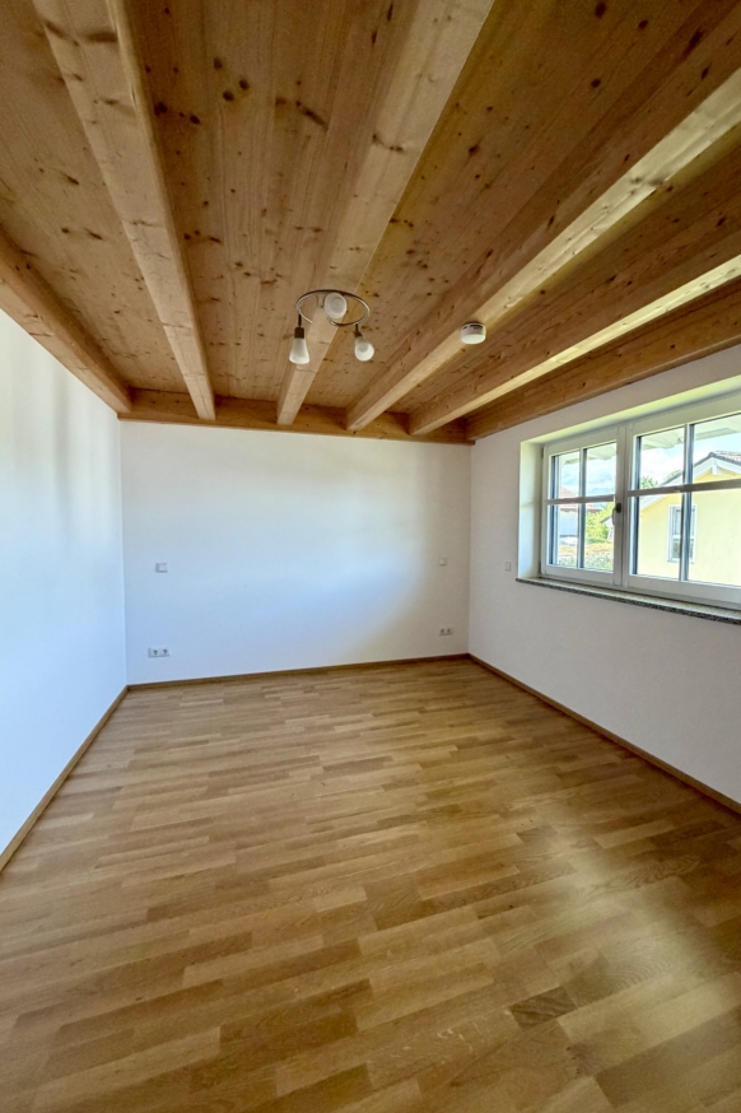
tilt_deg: -3.3
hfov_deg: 77.1
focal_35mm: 15
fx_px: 463
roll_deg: +1.2
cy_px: 555
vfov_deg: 100.4
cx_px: 404
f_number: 2.2
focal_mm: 2.22
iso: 320
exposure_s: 1/112
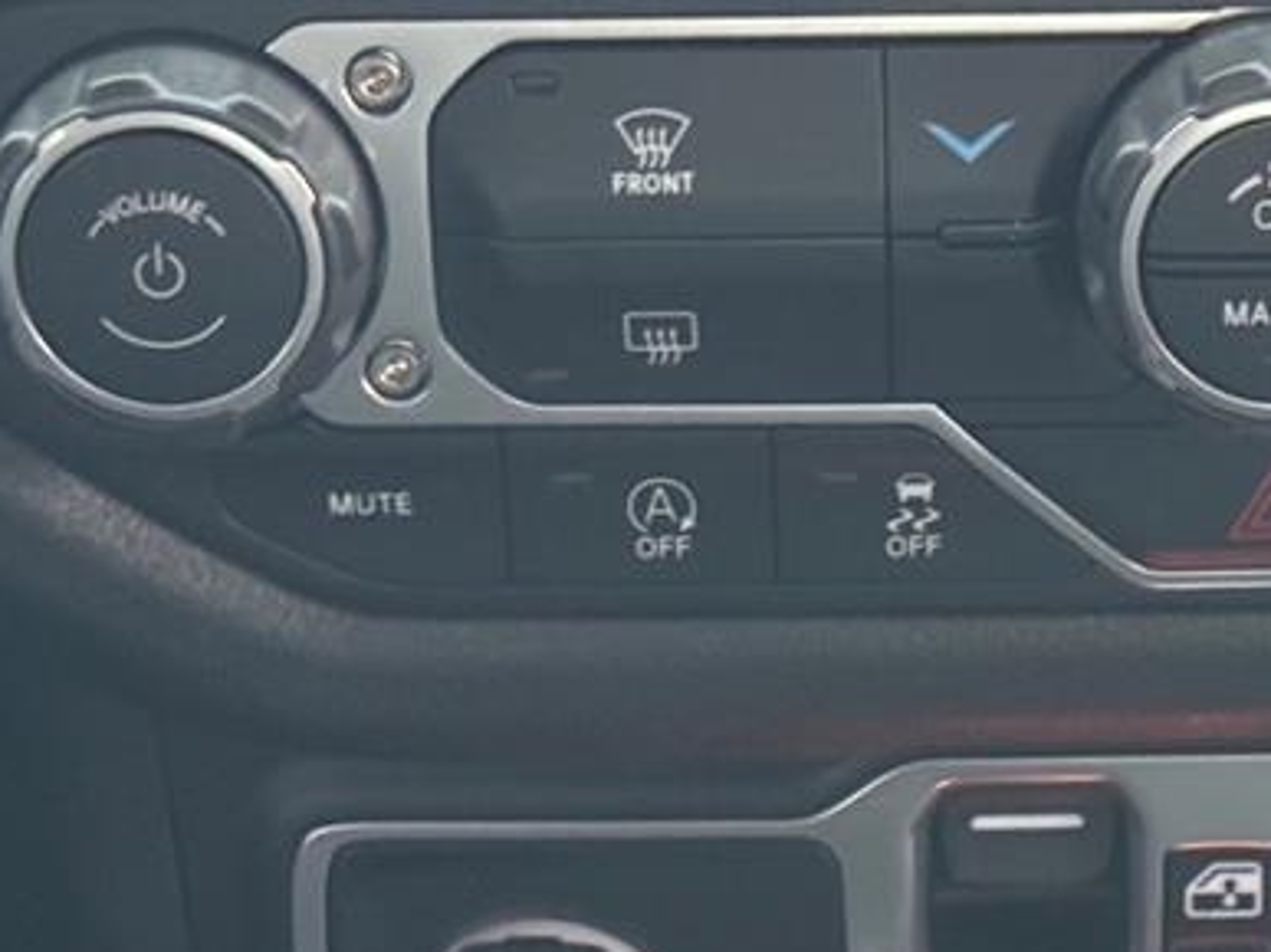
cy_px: 683
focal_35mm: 127
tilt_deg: -31.7
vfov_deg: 11.6
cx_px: 989
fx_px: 4662
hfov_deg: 15.4
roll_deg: -4.0
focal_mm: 6.76
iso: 800
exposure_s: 1/24
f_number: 1.78
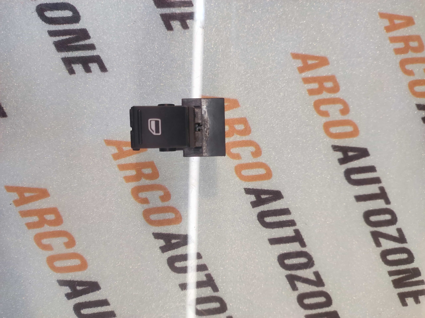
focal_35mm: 17
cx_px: 212
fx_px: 209
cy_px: 159
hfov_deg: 91.1
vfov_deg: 74.7
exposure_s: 1/33
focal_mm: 4.74
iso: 107
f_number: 1.79
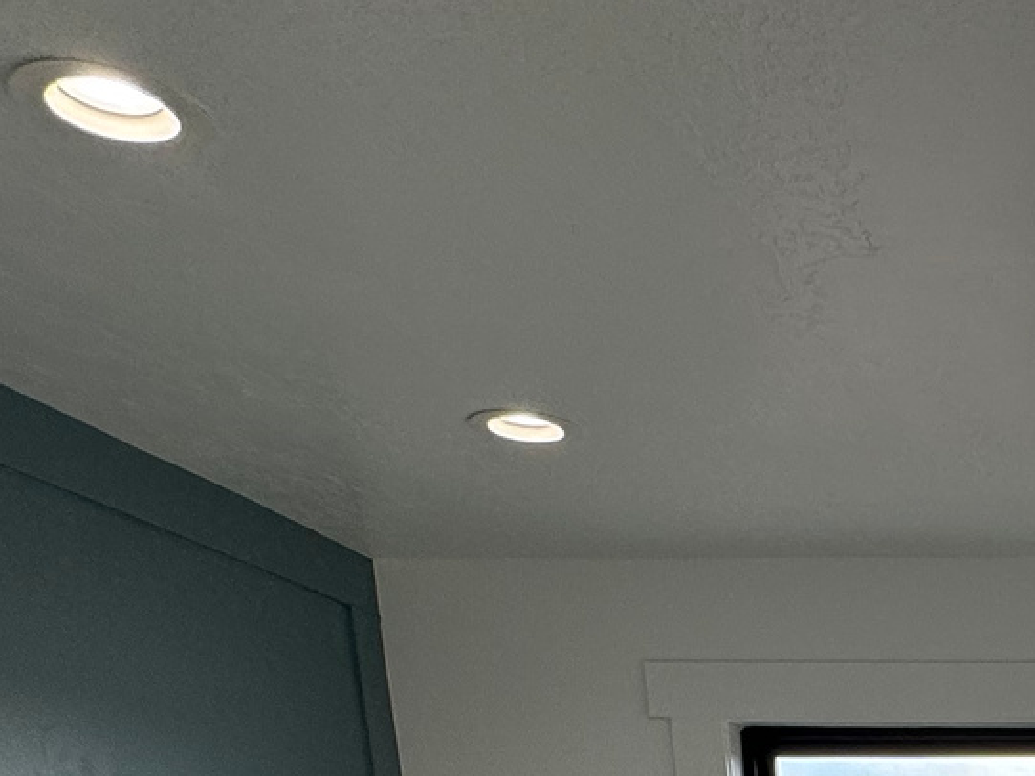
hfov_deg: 30.3
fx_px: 1585
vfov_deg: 20.8
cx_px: 1270
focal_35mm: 53
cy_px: 1326
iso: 40
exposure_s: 1/296
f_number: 2.2
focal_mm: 2.22
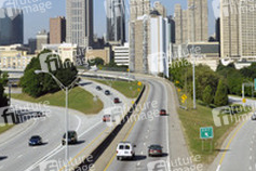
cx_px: 146
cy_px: 32
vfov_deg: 14.0
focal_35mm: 97
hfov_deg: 21.0
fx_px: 690
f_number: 16
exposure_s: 1/1000
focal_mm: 34
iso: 1000
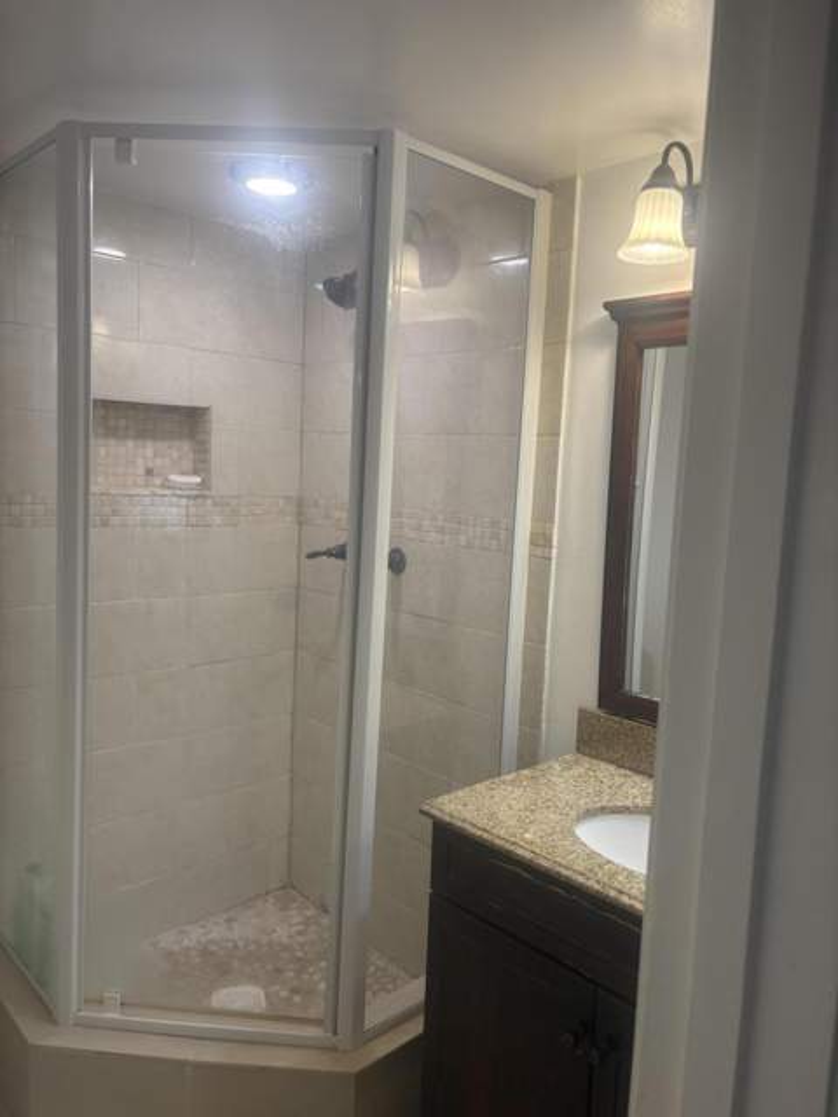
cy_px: 558
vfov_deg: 67.3
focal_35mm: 26
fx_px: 839
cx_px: 419
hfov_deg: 53.1
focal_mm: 5.96
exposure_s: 1/120
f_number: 1.6
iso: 100
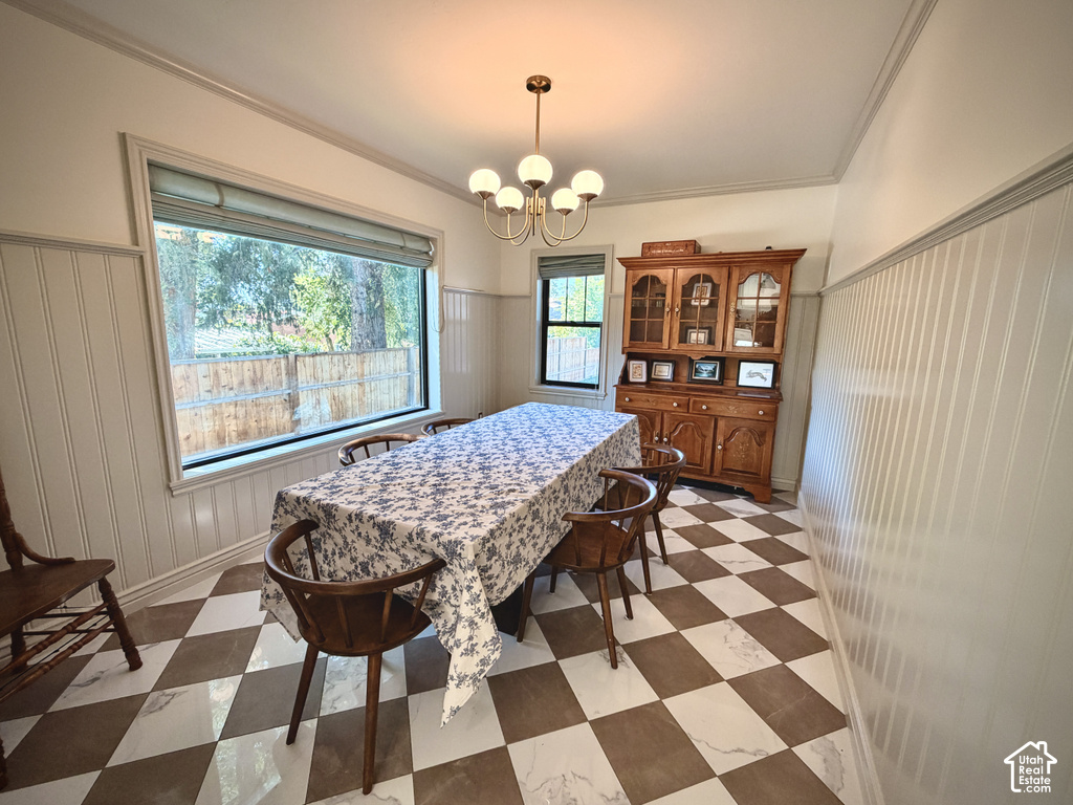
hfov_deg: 102.1
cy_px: 402
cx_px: 536
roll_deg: +0.9
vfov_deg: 85.7
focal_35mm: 14
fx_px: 434
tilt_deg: -10.0
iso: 160
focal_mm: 2.22
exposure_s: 1/120
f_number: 2.2
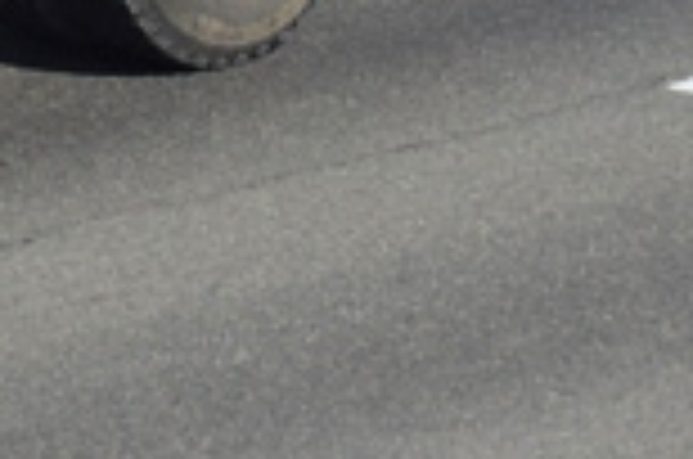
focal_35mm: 645
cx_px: -1170
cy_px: -891
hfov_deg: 3.2
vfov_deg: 2.1
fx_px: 12389
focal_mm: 55
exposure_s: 1/1250
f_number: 6.3
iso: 200
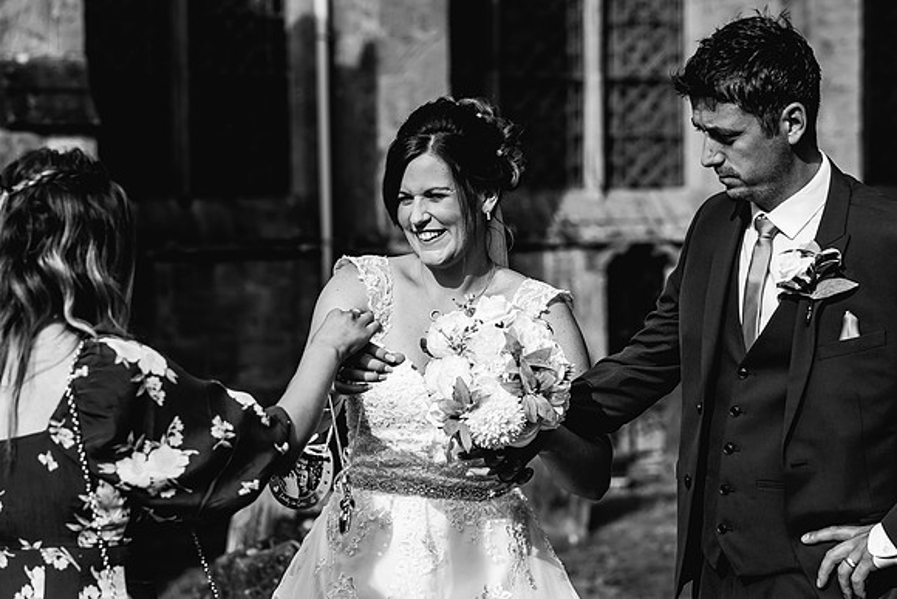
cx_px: 449
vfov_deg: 15.4
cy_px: 299
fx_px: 2219
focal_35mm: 89
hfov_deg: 22.9
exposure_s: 1/1000
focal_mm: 85
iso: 50
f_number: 4
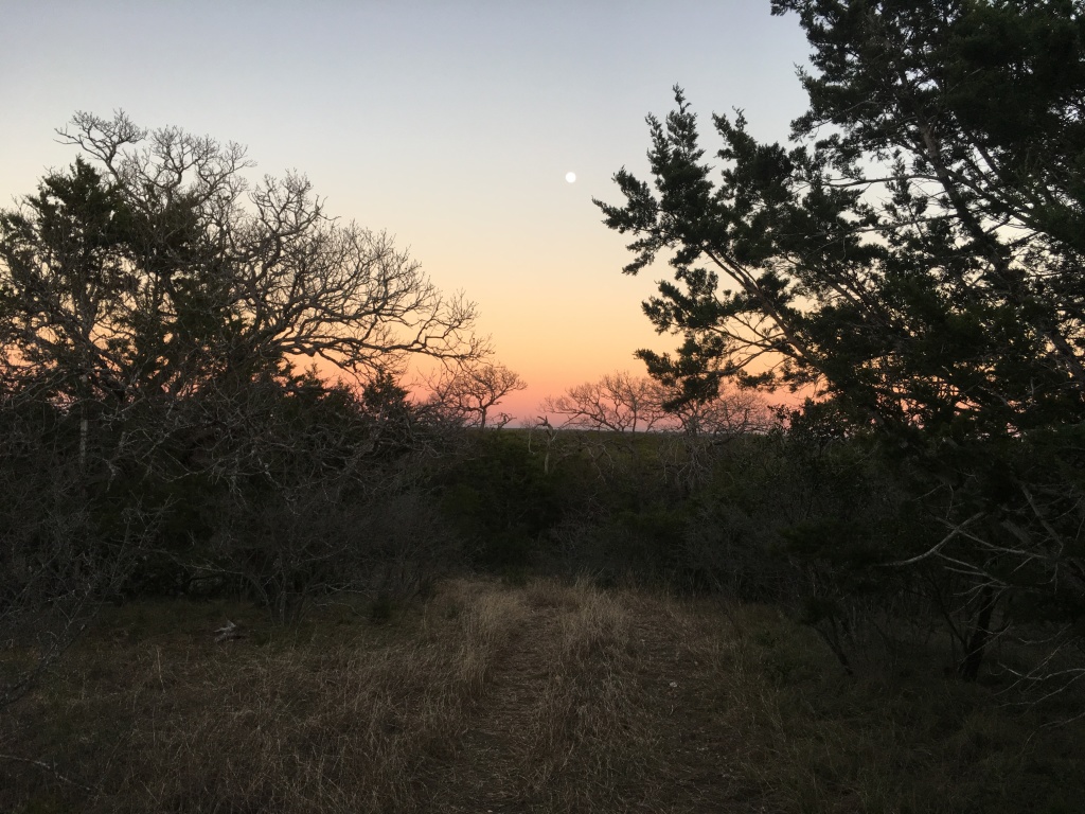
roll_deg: -1.1
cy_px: 407
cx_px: 542
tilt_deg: +1.4
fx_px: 909
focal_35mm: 29
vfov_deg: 48.2
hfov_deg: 61.7
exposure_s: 1/120
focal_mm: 4.15
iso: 40
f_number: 2.2
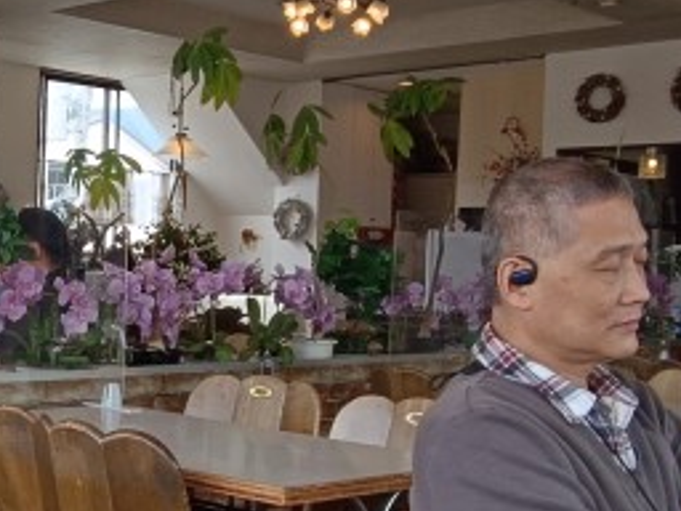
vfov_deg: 22.9
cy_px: 303
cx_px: 27
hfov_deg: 28.7
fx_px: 1259
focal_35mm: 64
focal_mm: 1.66
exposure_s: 1/139
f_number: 2.2
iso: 50
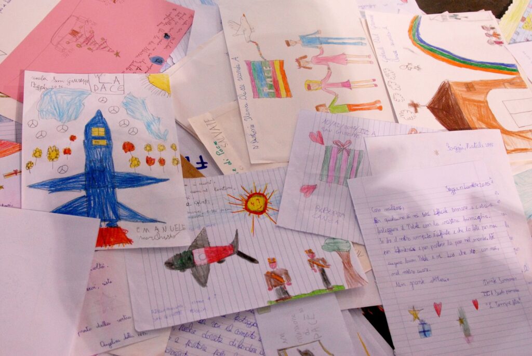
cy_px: 178
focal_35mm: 42
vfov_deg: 32.0
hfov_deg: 46.3
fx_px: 622
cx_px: 266
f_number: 5
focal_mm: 28
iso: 1000
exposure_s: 1/90
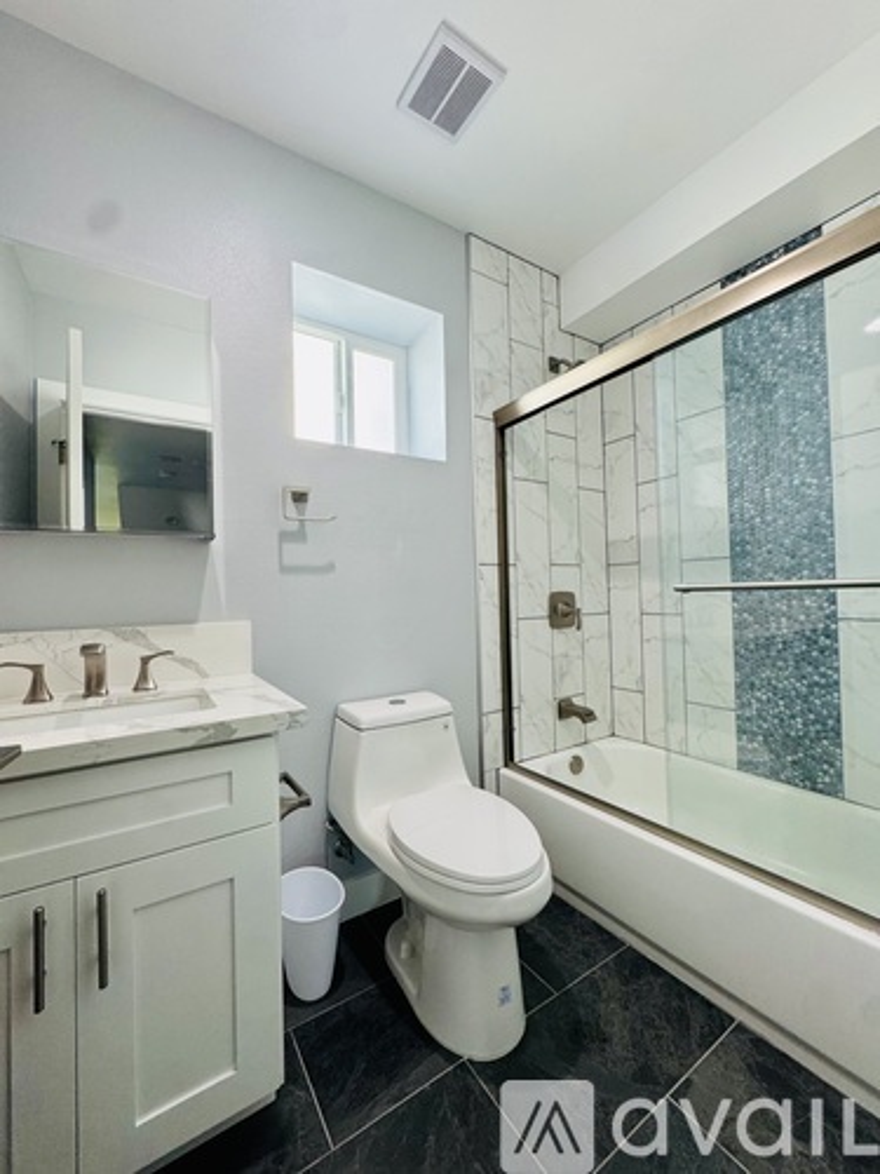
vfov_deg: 102.1
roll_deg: +3.2
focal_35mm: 14
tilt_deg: +1.7
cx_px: 440
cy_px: 587
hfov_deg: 85.7
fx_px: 475
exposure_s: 1/120
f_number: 2.2
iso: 160
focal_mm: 2.22
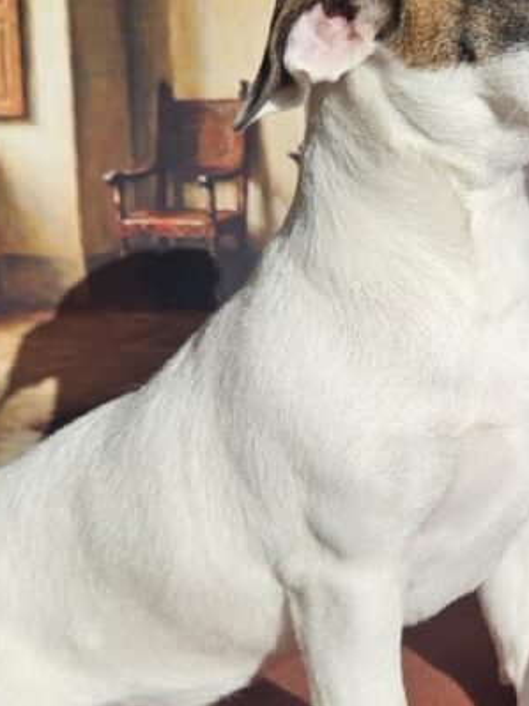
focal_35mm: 59
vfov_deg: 32.7
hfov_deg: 22.6
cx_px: 658
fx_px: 1203
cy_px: 352
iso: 25
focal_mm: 5.4
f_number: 1.8
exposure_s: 1/1819
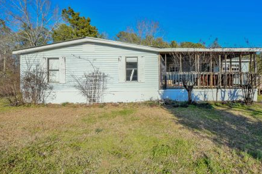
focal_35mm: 16
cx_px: 146
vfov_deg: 73.4
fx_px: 116
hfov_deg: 96.4
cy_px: 78
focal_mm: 14
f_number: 22
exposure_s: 1/50
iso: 400
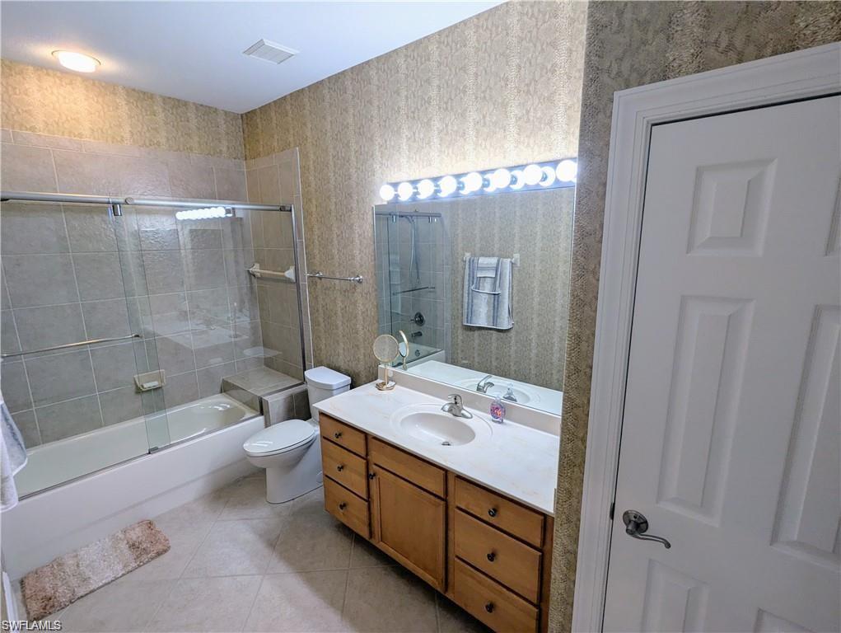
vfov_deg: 78.2
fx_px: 389
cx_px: 420
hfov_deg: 94.4
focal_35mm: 16
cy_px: 316
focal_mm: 2.35
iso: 57
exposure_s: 1/60
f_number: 2.2
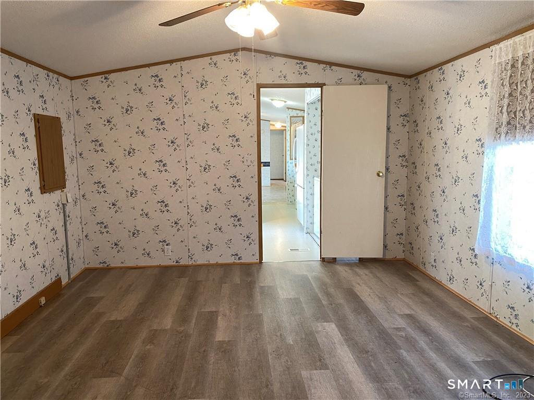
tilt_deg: -7.7
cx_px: 267
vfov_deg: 53.1
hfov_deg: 67.3
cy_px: 200
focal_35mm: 26
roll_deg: +0.1
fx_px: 401
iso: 160
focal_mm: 4.25
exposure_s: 1/60
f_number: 1.8
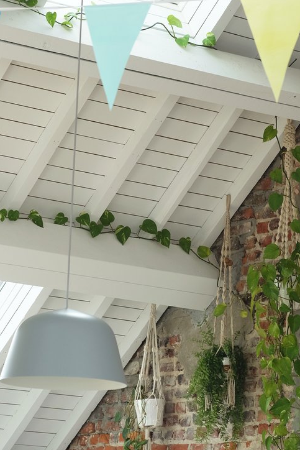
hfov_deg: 11.3
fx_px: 1512
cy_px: 210
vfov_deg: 16.9
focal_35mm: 121
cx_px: 167
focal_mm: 48.4
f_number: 4
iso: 200
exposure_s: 1/120
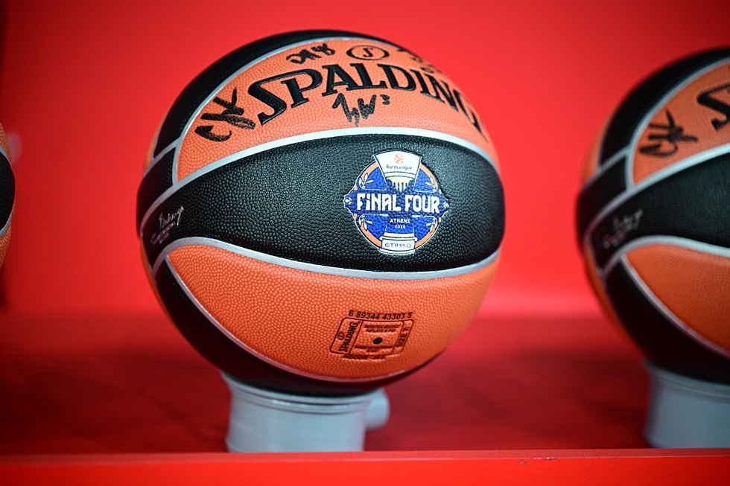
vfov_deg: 8.6
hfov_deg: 12.8
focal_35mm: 160
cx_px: 365
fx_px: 3244
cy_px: 243
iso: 1600
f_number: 2.8
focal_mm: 160
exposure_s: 1/320
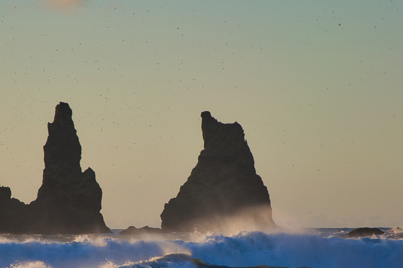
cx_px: 176
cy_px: 182
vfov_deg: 4.1
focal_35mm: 333
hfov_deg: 6.2
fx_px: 3728
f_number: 5.6
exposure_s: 1/320
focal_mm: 105
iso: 100
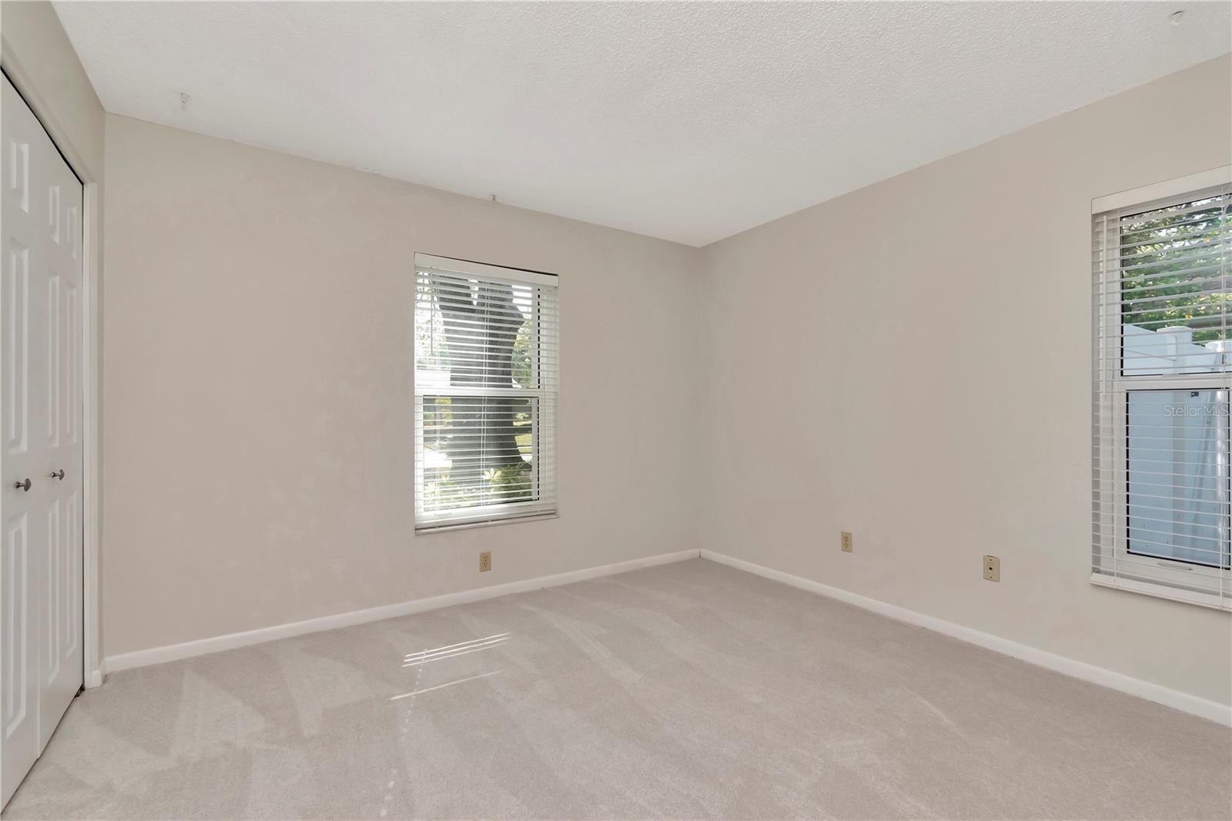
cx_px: 616
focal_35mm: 15
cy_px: 410
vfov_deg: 77.3
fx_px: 513
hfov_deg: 100.4
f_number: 8
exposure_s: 1/200
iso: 500
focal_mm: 10
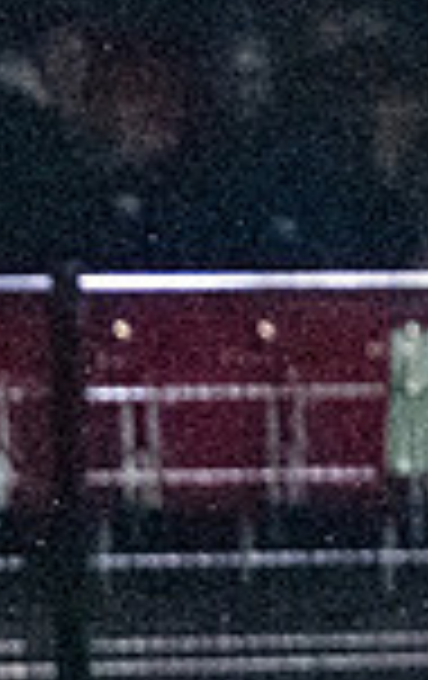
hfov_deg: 0.8
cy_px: 257
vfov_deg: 1.3
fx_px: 28977
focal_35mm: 1560
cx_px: 1017
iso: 8000
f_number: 2.8
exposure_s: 1/1000
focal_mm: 150
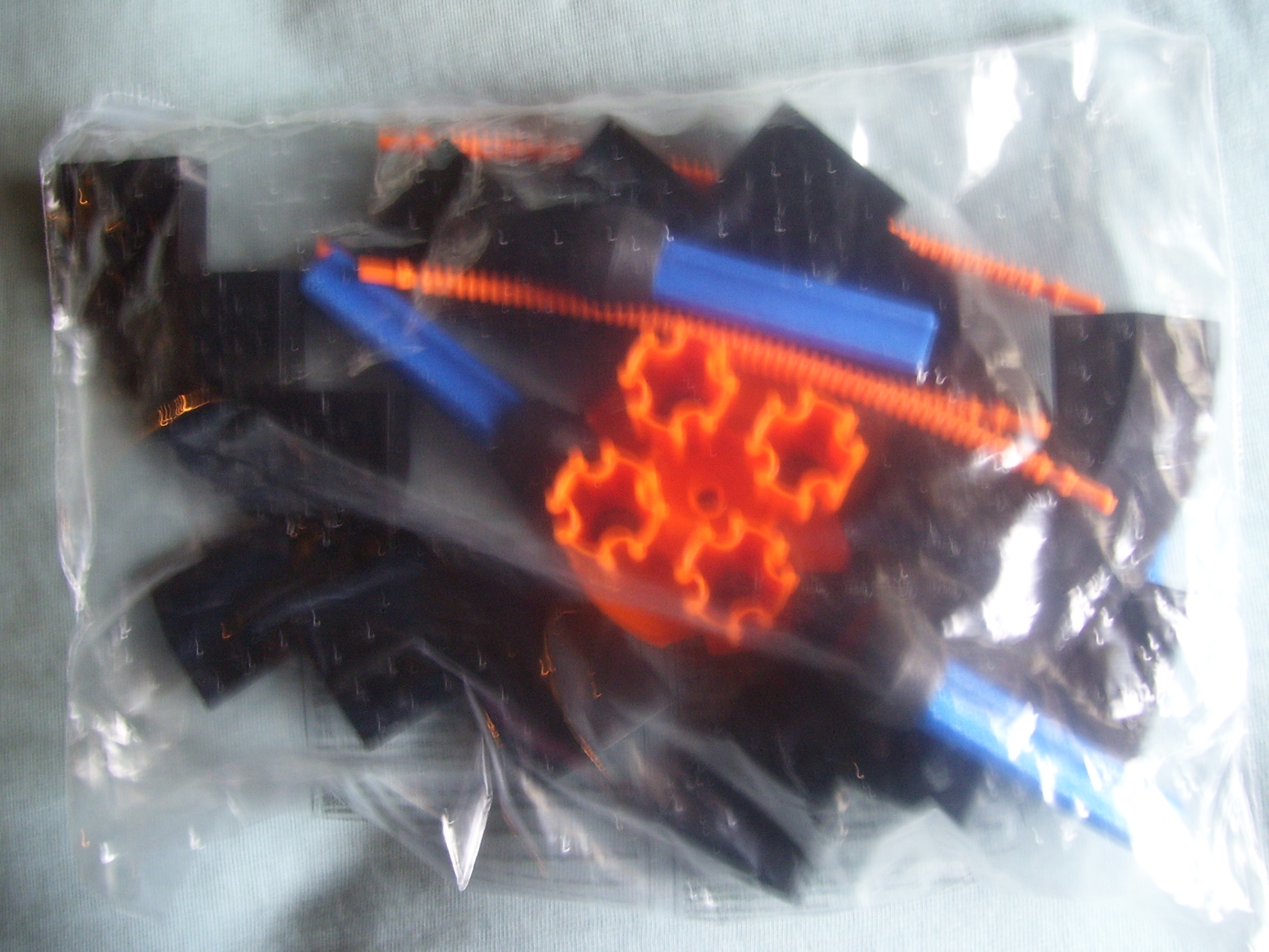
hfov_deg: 51.4
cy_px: 476
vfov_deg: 39.7
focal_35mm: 36
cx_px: 634
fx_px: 1320
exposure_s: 1/8
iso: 160
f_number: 2.7
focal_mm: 6
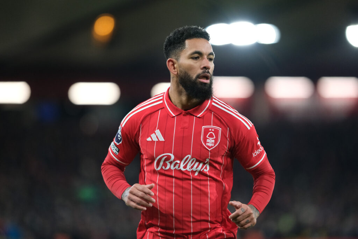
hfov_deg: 6.9
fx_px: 2984
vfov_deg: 4.6
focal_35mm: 300
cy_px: 120
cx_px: 179
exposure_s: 1/2000
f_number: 2
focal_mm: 200
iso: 2500
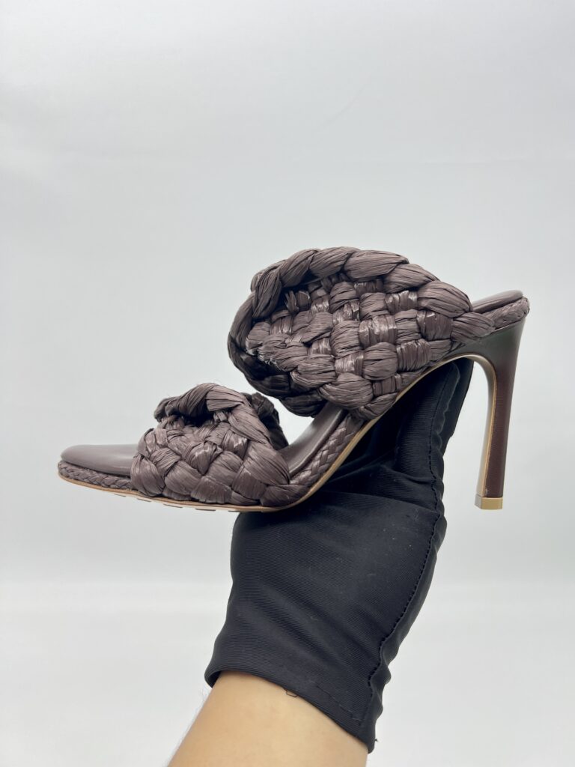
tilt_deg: -15.3
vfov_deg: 67.3
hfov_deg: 53.1
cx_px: 288
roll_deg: +0.7
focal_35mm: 26
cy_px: 384
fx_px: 576
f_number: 1.5
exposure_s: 1/100
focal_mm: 5.7
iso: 40
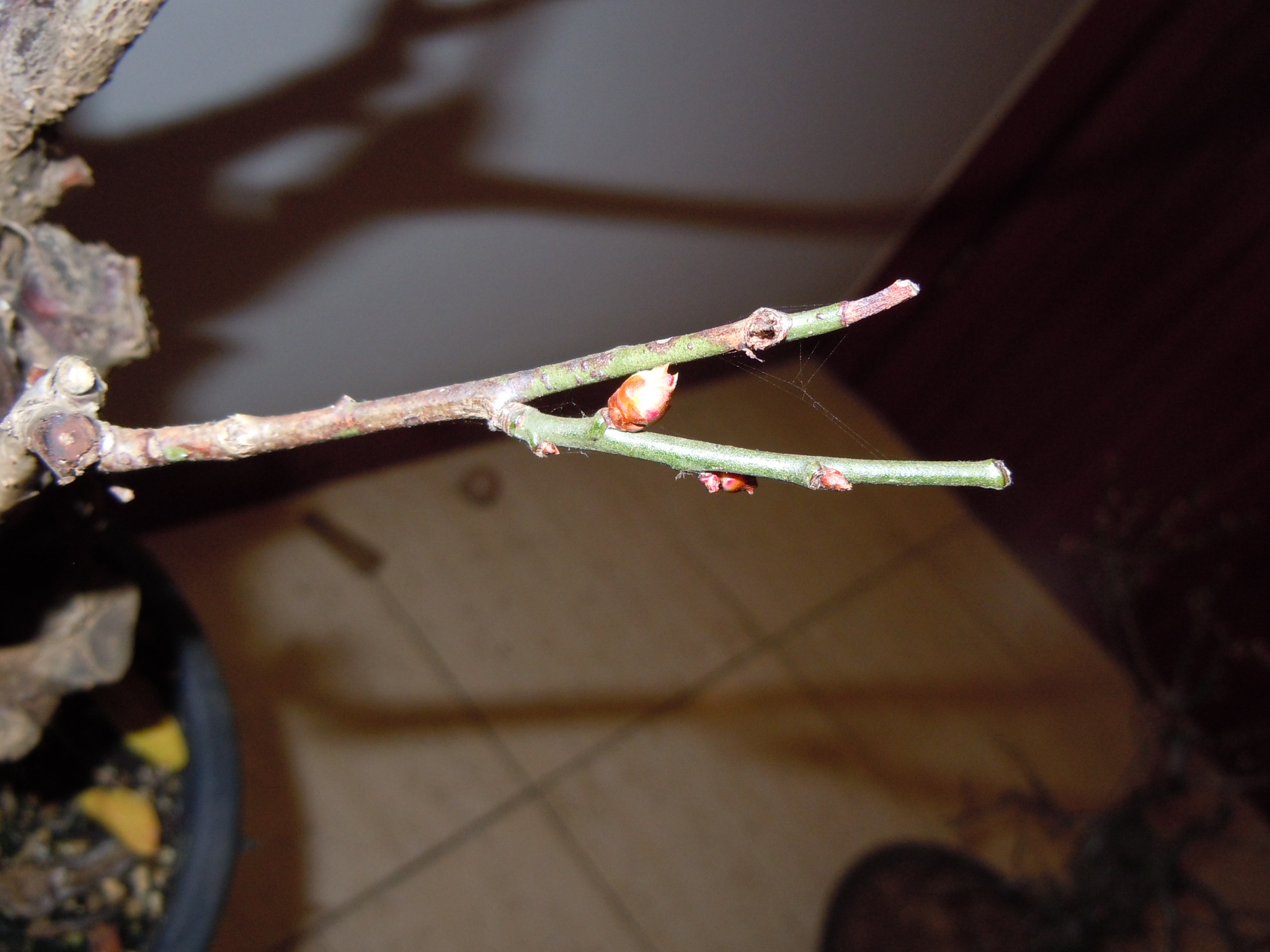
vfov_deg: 46.8
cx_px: 635
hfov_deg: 60.0
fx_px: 1101
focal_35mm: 30
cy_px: 476
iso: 200
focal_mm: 5.4
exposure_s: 1/30
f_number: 3.5
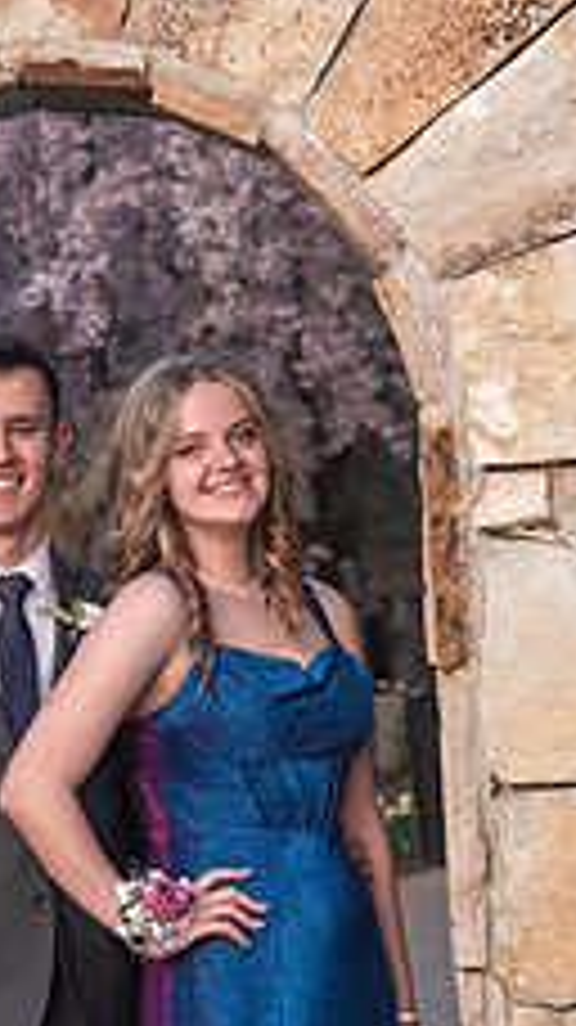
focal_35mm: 155
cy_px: 716
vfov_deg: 13.8
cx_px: 184
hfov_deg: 7.8
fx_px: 4215
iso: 500
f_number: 4.5
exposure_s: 1/125
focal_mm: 75
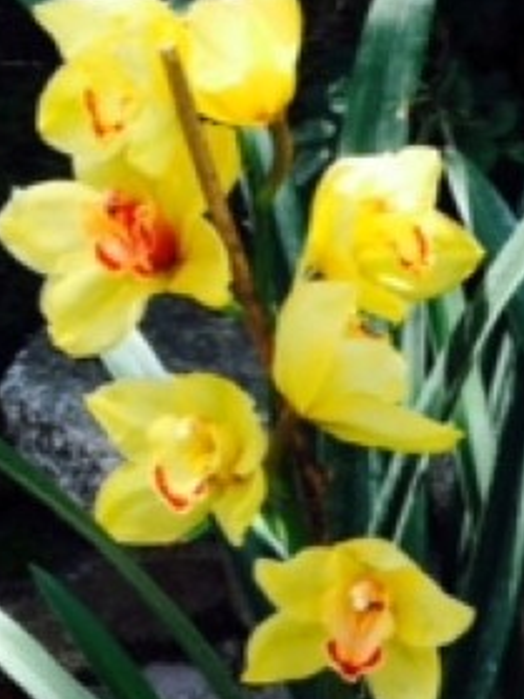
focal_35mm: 110
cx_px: 574
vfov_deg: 17.1
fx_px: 2222
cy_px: 832
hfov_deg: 13.2
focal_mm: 4.12
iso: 32
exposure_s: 1/612
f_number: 2.2
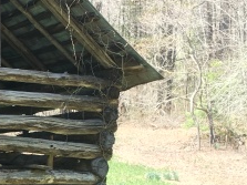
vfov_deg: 14.1
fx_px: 742
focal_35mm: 104
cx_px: -88
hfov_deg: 17.5
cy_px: 151
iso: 25
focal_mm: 4.15
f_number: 2.2
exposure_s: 1/139
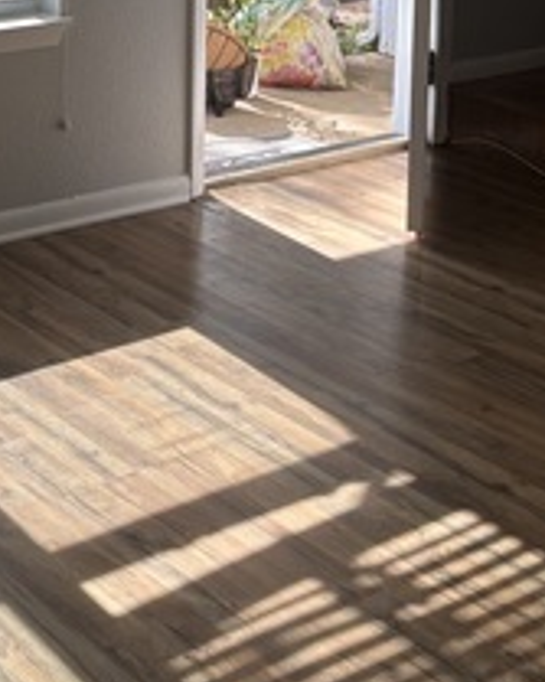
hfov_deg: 18.6
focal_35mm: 81
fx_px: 1634
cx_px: 65
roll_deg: -0.4
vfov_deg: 22.3
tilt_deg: -9.7
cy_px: -70
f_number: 1.6
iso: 50
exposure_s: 1/810
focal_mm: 5.96
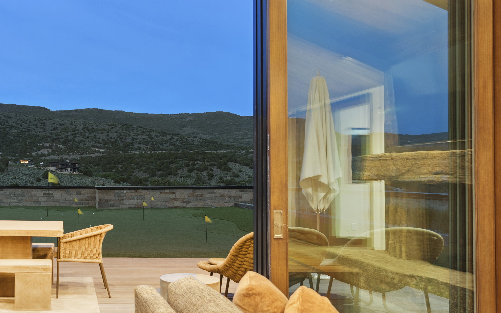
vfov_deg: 34.0
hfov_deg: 47.8
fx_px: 512
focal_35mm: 38
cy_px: 167
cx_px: 69
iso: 500
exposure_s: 1/5
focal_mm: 19.8
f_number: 5.6
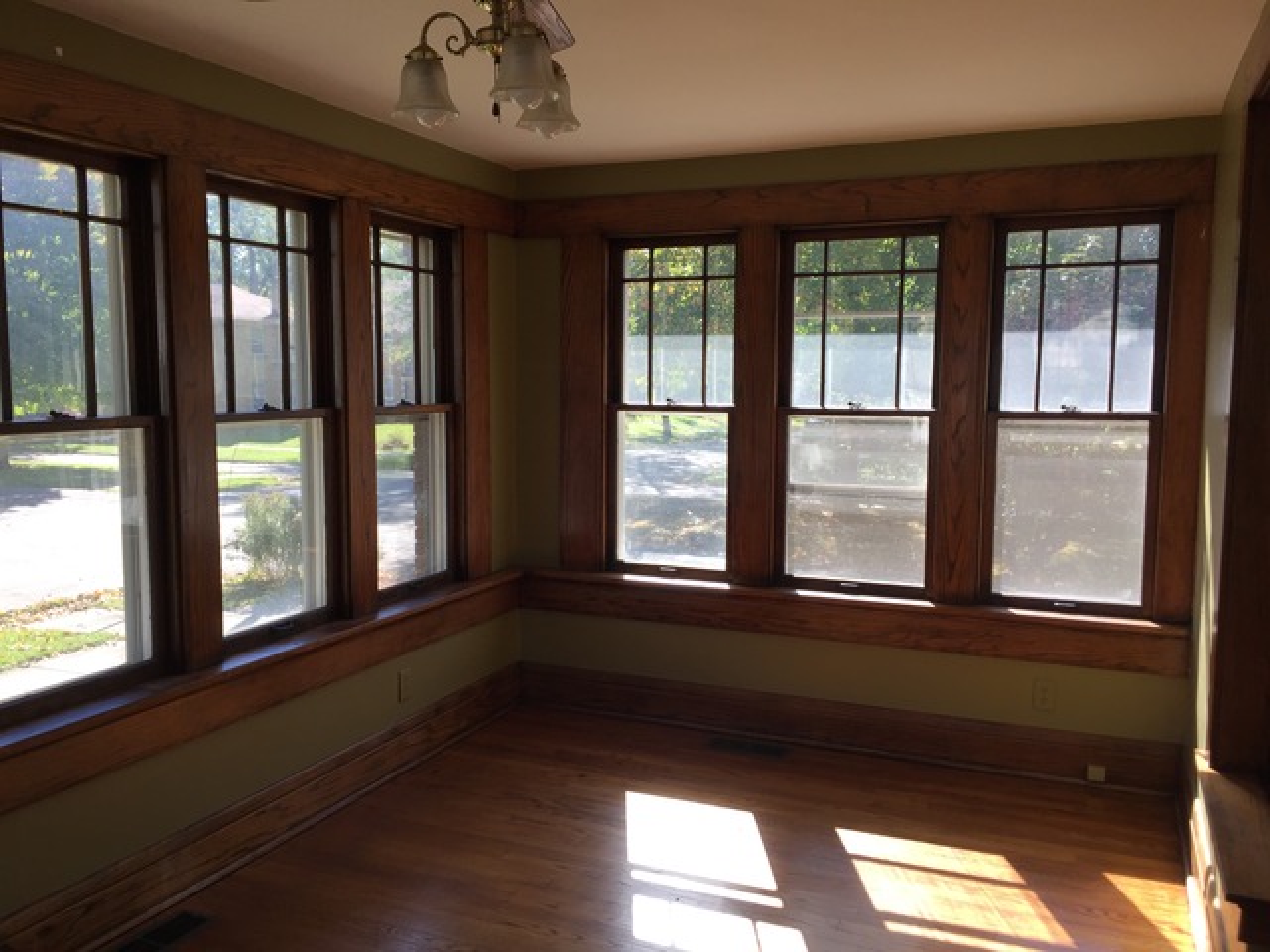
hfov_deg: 61.7
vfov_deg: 48.2
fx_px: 1064
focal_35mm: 29
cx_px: 635
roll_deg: -1.0
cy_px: 476
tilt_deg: -5.2
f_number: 2.2
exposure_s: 1/241
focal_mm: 4.15
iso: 32
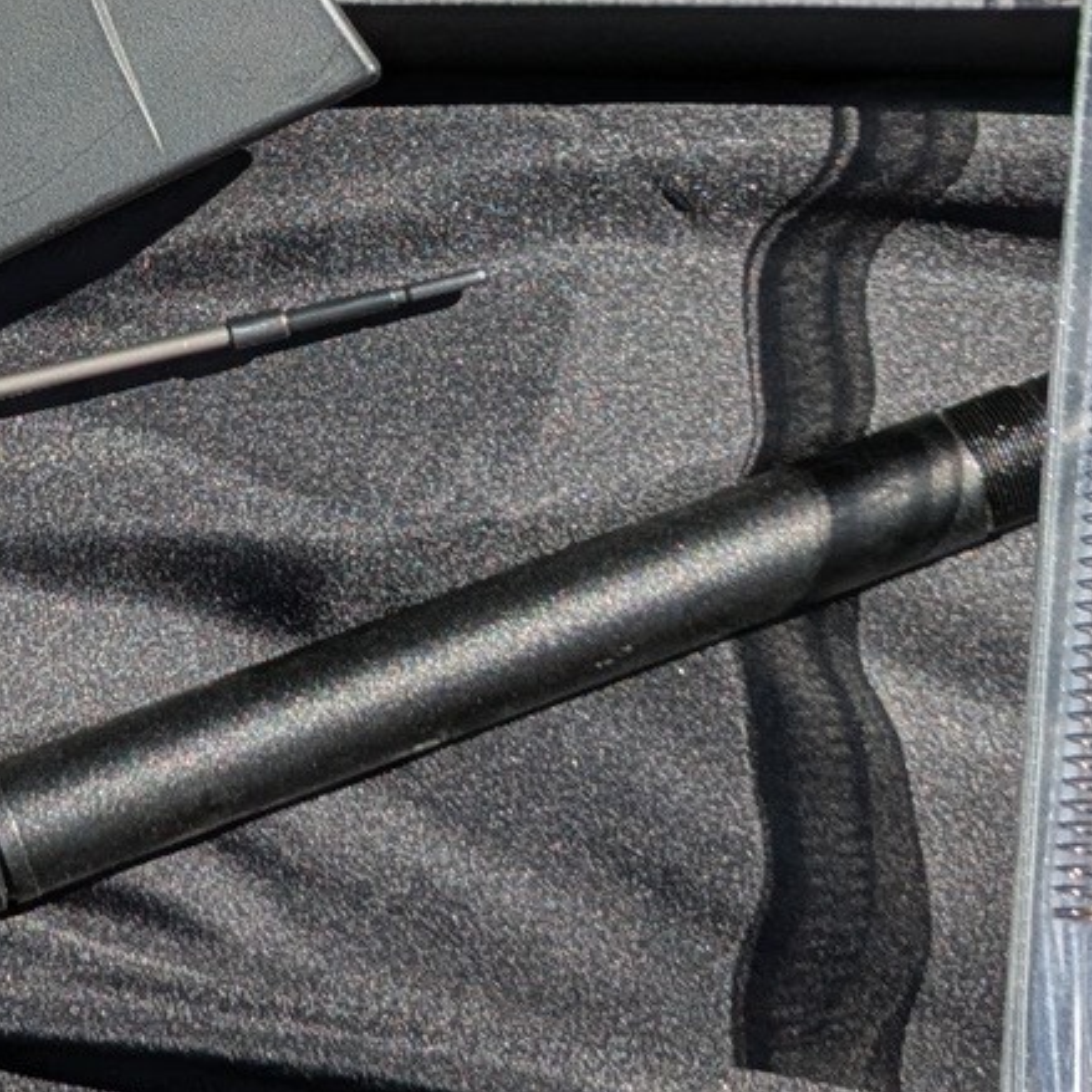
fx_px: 4604
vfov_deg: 13.3
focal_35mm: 129
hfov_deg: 13.1
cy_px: -57
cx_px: -254
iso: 41
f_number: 1.89
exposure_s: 1/1481
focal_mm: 5.43
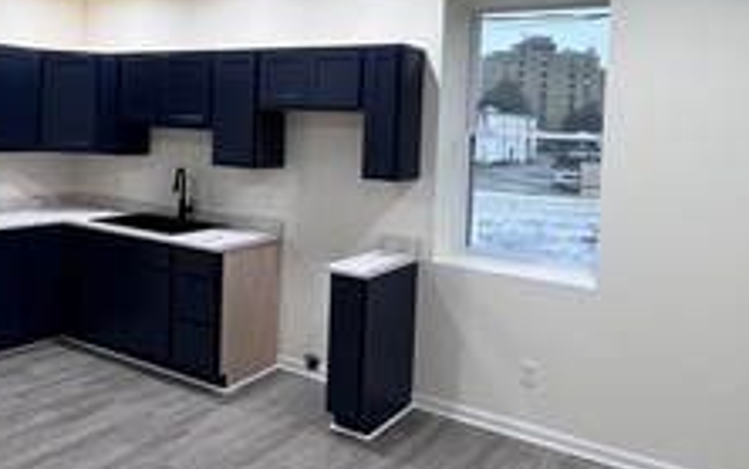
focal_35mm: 31
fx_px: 633
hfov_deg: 60.9
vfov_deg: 40.0
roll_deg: -2.7
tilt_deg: -2.5
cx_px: 315
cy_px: 148
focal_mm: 1.57
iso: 125
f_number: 1.8
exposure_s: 1/60
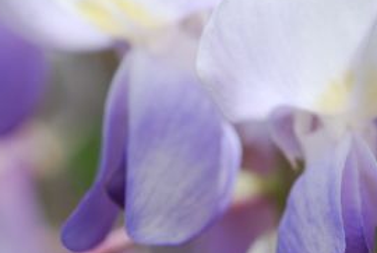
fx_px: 3914
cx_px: 290
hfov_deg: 5.5
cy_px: 145
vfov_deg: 3.7
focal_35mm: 373
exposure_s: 1/250
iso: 100
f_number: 8
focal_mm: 105
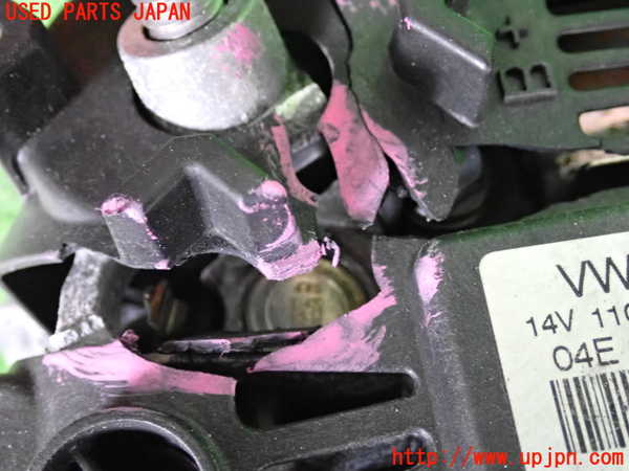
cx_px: 314
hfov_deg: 35.5
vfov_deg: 27.0
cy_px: 236
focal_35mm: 54
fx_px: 981
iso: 2500
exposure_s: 1/60
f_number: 3.3
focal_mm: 9.65
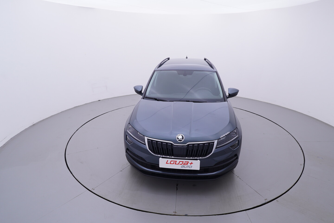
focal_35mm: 22
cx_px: 167
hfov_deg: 77.3
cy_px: 112
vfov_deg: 56.2
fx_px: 209
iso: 200
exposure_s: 1/80
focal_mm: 15
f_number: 5
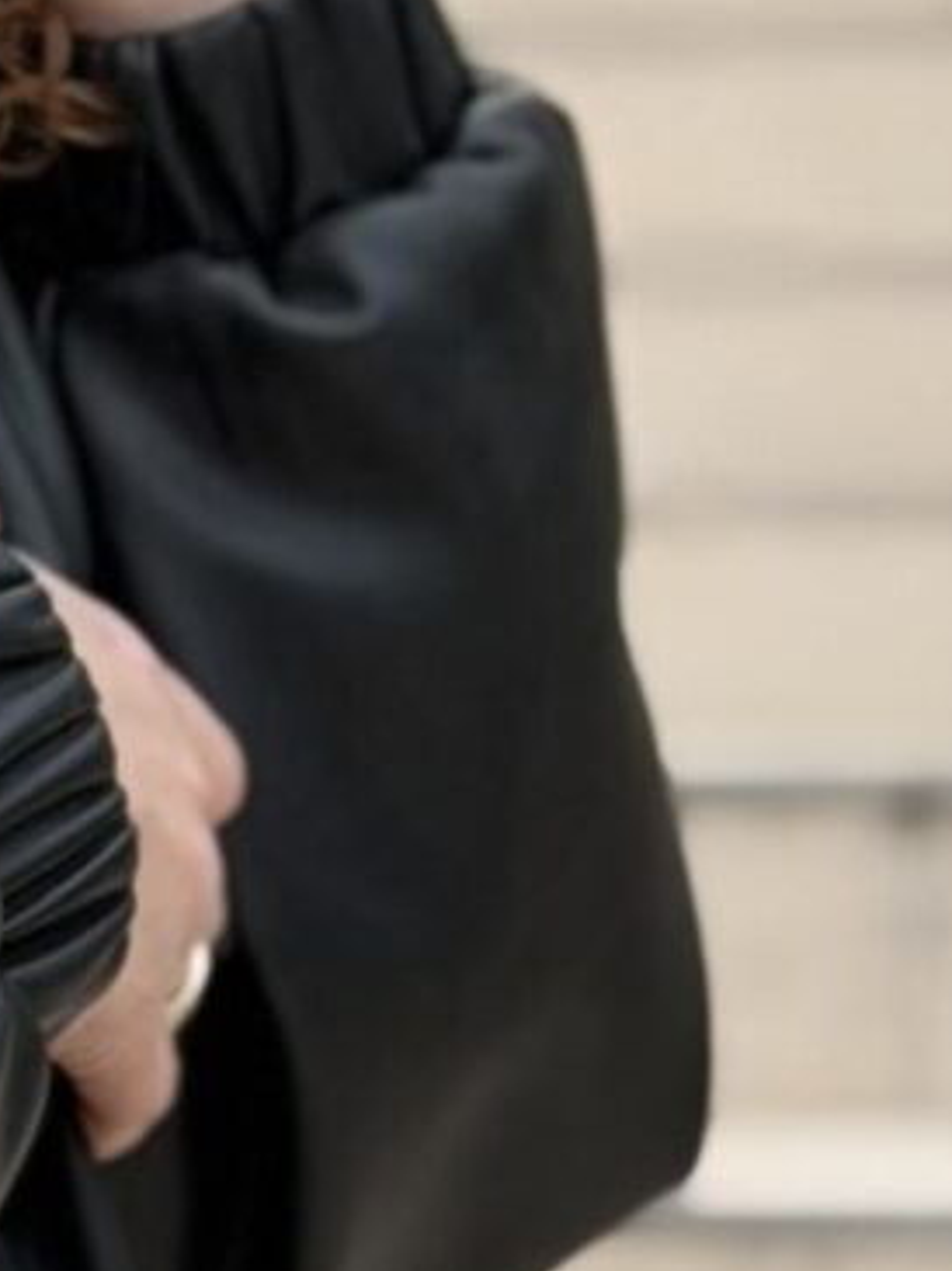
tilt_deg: -1.9
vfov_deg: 5.9
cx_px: -719
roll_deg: -0.7
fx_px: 12335
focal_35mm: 336
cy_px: 1097
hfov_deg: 4.4
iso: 80
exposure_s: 1/519
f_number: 1.78
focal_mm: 6.76
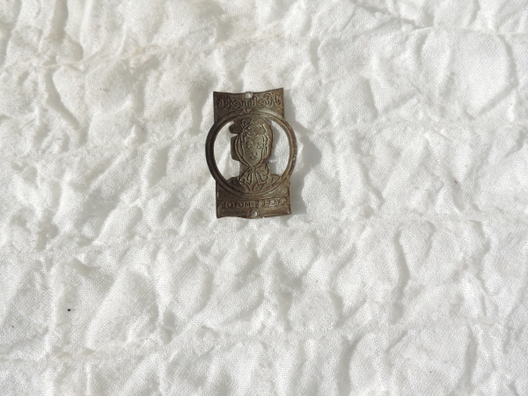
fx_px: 503
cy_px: 198
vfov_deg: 42.9
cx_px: 264
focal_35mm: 33
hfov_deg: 55.4
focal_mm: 5.8
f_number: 3.6
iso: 80
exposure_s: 1/1250
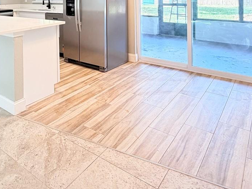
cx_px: 64
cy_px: -3
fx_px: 233
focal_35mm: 32
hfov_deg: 54.3
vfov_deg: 38.8
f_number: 2.2
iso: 250
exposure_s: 1/60
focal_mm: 2.22
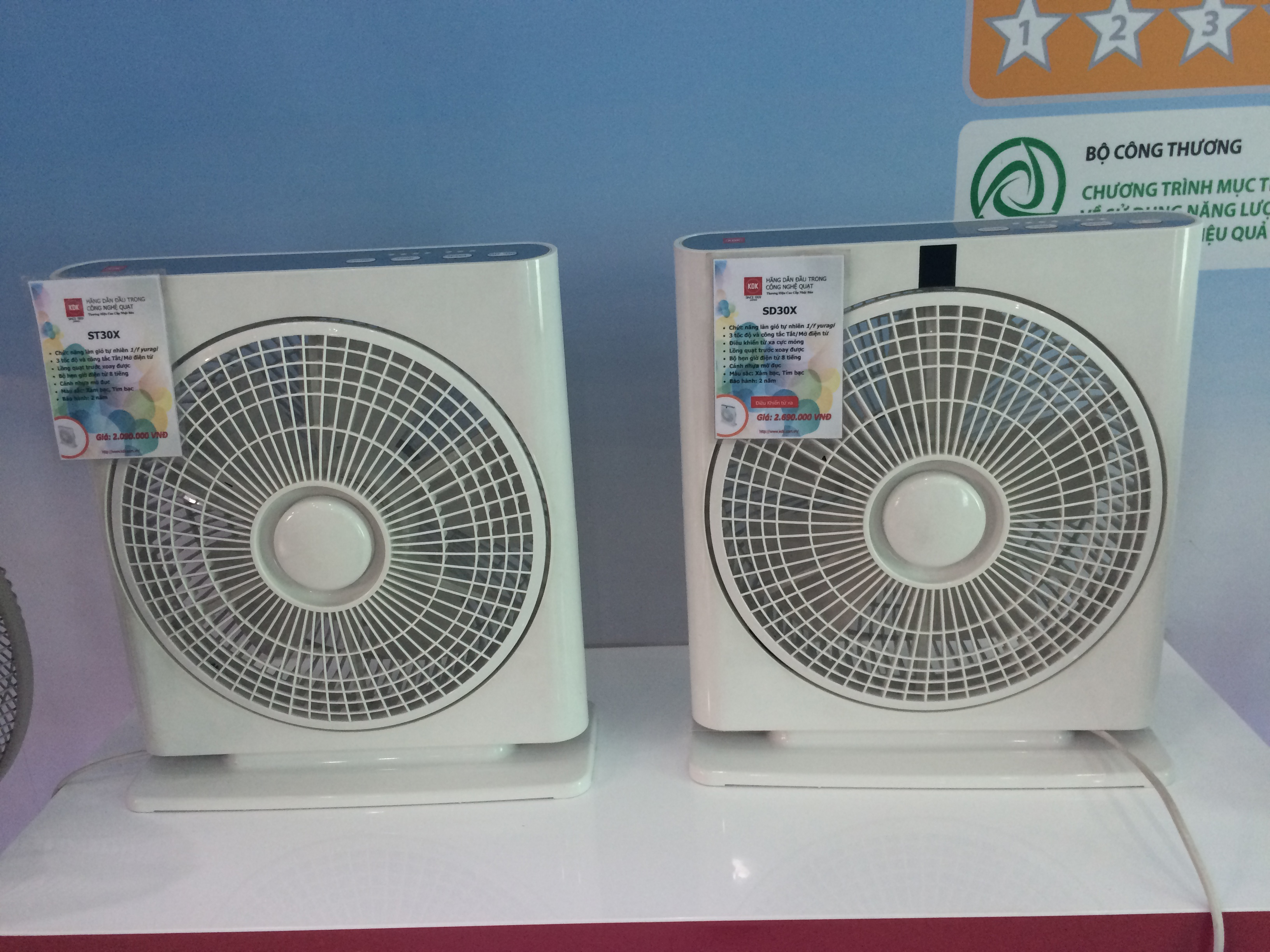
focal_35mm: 29
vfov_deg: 48.2
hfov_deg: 61.7
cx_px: 635
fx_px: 1064
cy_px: 476
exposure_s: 1/33
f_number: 2.2
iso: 64
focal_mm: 4.15
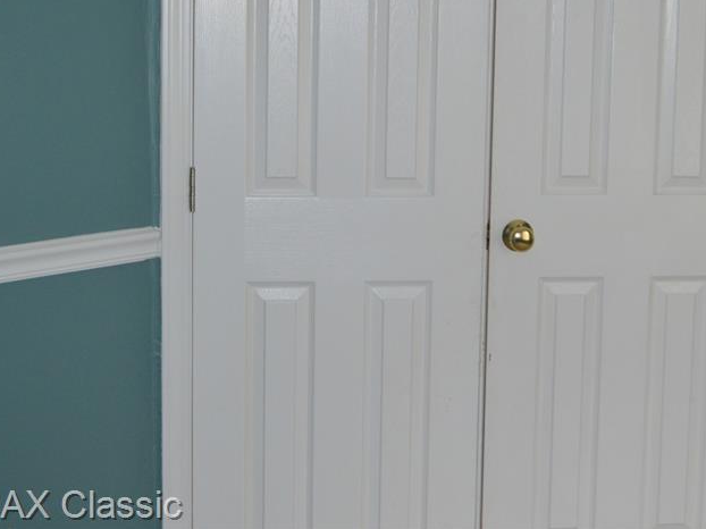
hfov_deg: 28.0
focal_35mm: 69
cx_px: 480
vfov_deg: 21.2
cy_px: 145
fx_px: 1402
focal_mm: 29
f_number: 4.5
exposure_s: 1/60
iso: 1000
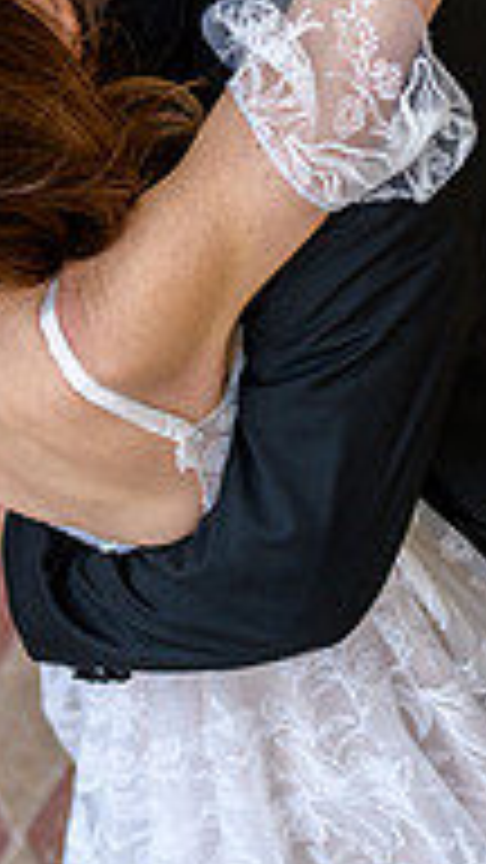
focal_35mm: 177
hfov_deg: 6.8
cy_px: 140
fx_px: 4055
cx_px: 4
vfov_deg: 12.1
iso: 400
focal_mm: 72
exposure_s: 1/2000
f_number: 2.8
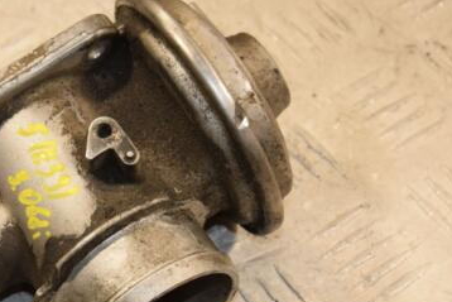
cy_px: 169
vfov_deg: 8.3
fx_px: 2085
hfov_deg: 12.3
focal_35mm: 166
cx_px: 109
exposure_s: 1/200
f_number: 5.6
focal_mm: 66
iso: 800
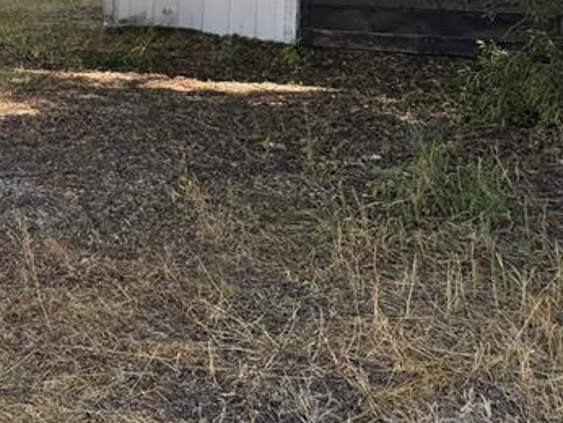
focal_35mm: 71
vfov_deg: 19.8
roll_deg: +1.2
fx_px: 1156
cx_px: -192
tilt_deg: -2.9
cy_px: -52
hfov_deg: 23.7
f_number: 1.78
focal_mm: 6.76
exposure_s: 1/782
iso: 80
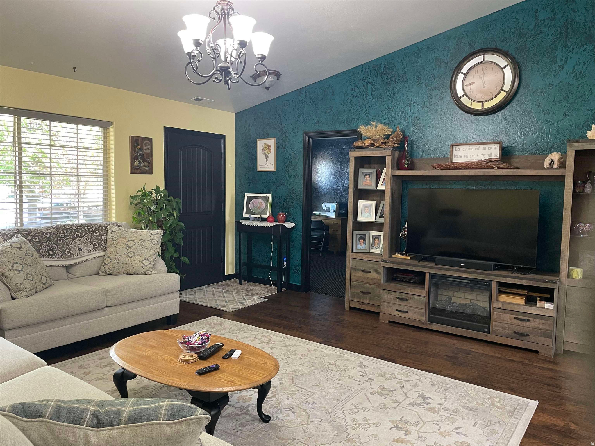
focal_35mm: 26
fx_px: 447
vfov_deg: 53.1
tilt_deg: -3.8
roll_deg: -0.6
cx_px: 298
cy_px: 223
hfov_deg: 67.3
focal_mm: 4.2
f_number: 1.6
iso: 250
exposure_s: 1/60
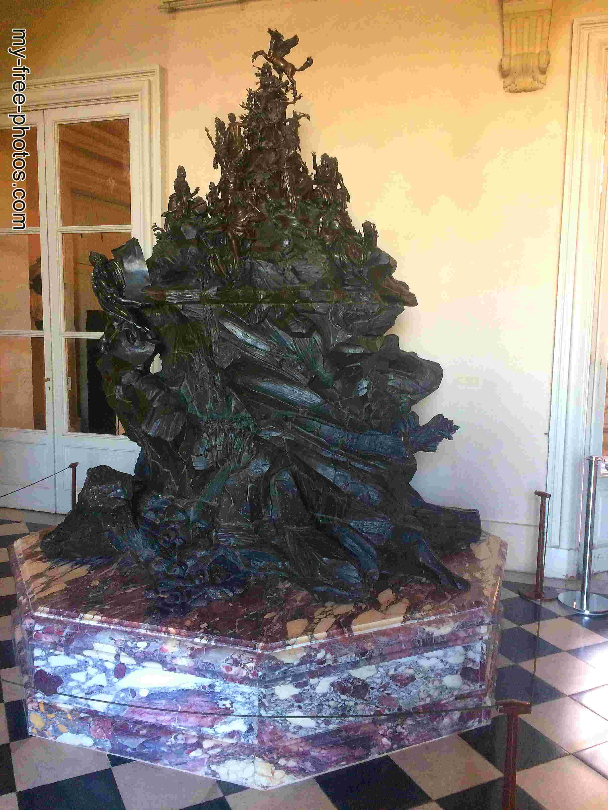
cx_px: 304
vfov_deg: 61.7
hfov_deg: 48.2
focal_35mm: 29
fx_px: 679
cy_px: 405
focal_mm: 4.15
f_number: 2.2
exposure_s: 1/33
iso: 250
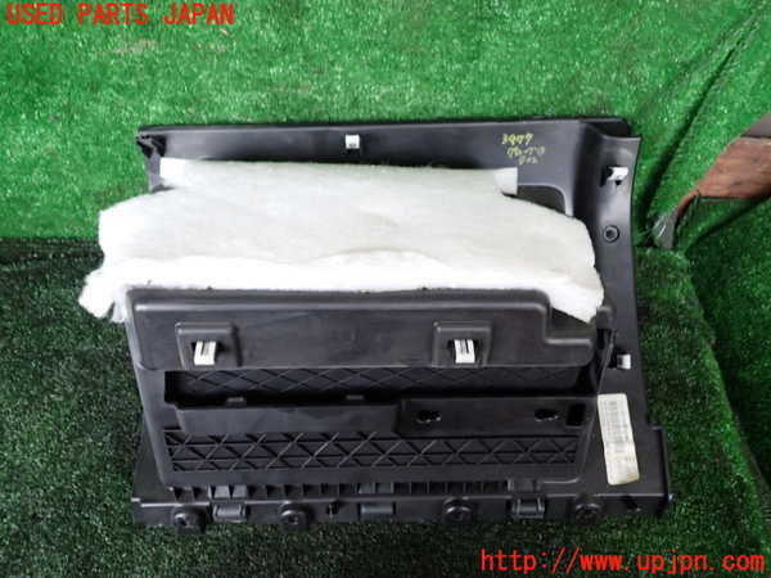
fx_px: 668
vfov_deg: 46.8
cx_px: 386
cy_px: 289
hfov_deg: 60.0
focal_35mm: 30
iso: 320
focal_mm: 5.4
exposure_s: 1/30
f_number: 2.3
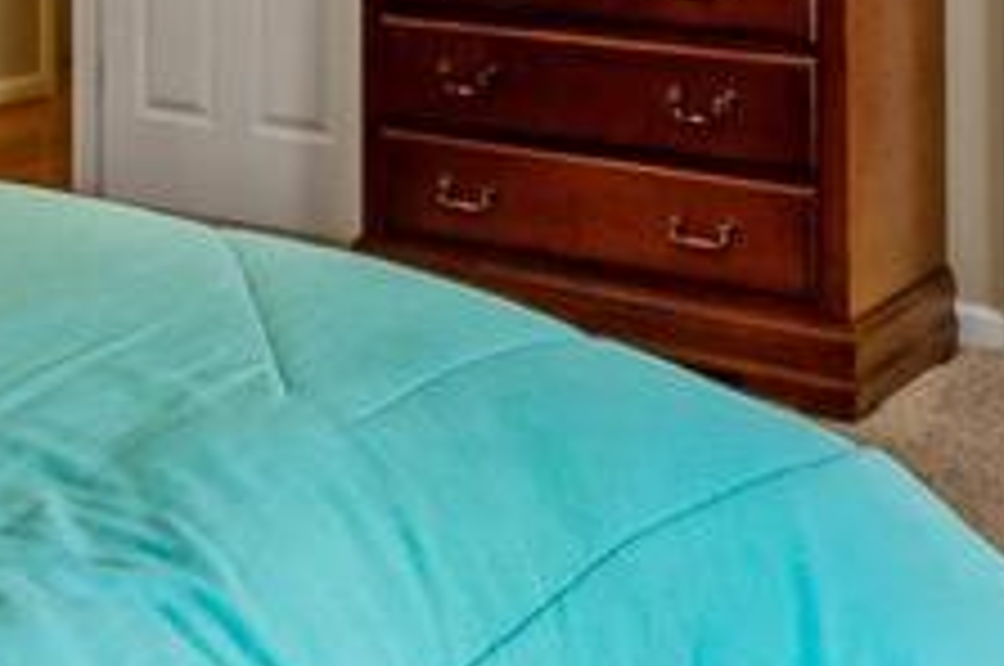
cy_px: -191
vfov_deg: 18.4
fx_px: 1922
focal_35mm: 69
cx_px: 171
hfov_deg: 28.5
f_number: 5.6
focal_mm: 10
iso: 400
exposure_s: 1/100
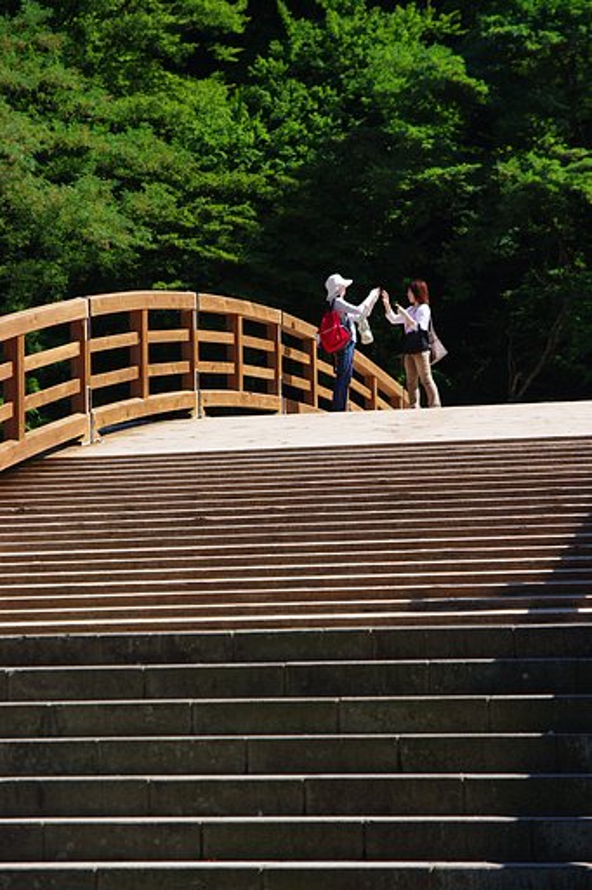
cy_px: 445
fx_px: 2592
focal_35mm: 105
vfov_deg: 19.5
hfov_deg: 13.0
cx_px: 296
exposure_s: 1/125
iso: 200
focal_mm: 70
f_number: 7.1
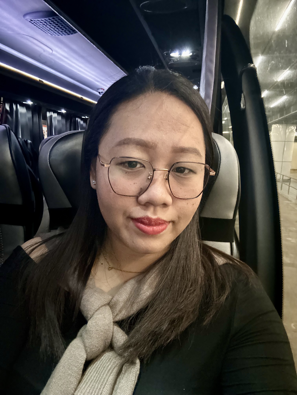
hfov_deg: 58.9
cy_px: 198
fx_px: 263
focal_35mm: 23
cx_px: 148
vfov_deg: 73.9
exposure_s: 1/17
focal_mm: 2.69
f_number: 1.9
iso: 640
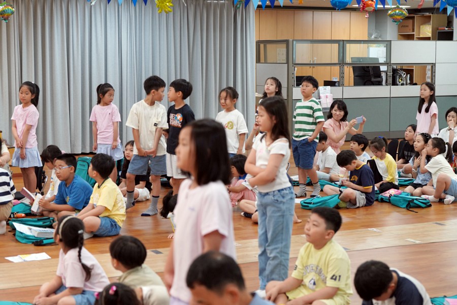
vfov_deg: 19.5
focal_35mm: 70
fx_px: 889
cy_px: 152
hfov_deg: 28.8
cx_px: 228
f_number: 4
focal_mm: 70
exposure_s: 1/160
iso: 1600
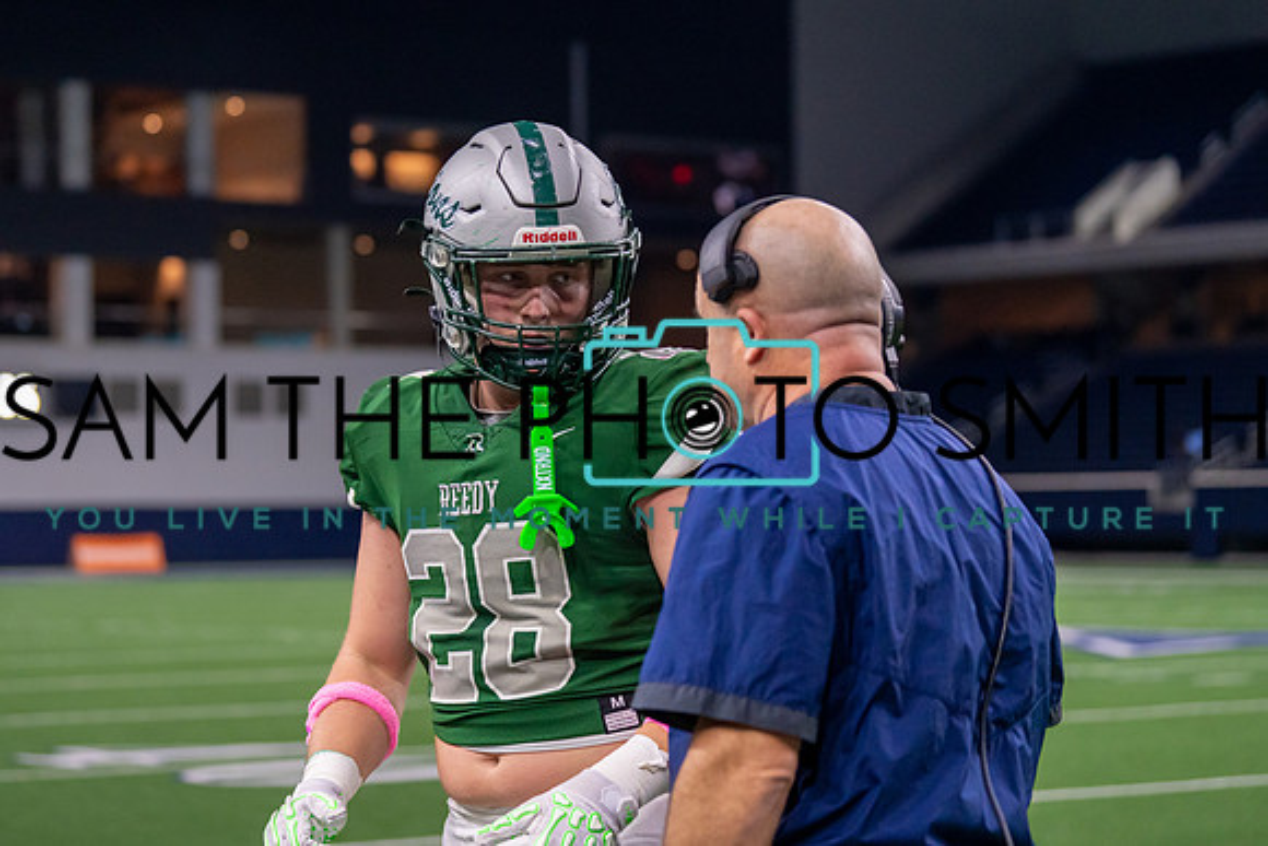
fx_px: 3203
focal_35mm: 91
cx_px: 526
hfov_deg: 22.4
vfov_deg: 15.0
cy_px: 322
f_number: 2.8
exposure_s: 1/1000
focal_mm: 70
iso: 2500
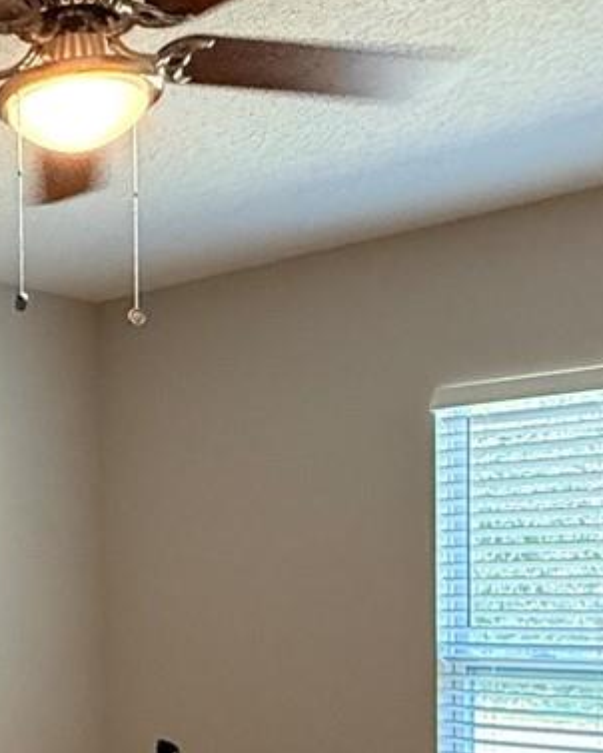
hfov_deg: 24.5
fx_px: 1293
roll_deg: +1.7
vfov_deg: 31.3
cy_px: 643
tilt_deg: -2.6
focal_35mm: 58
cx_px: -54
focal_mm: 2.22
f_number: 2.2
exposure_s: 1/120
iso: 500
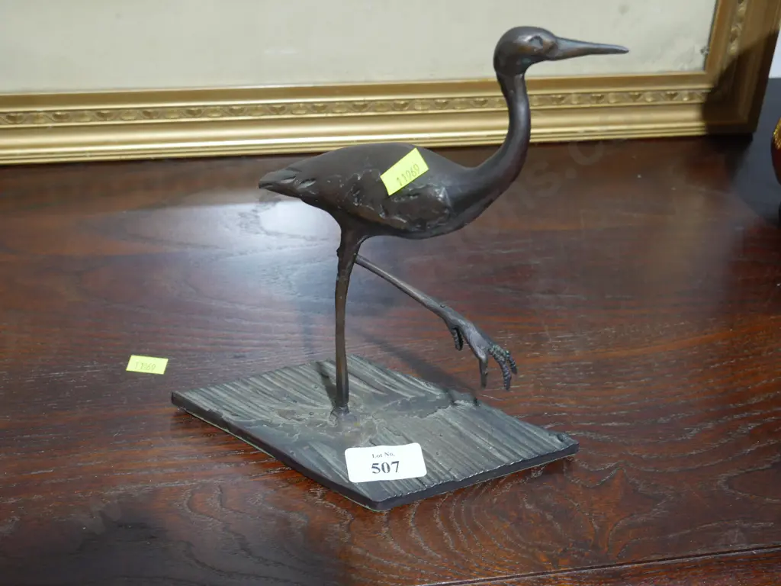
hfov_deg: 39.7
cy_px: 293
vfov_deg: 30.3
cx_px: 390
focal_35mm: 48
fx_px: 1083
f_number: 5.2
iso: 1000
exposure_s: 1/60
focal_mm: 24
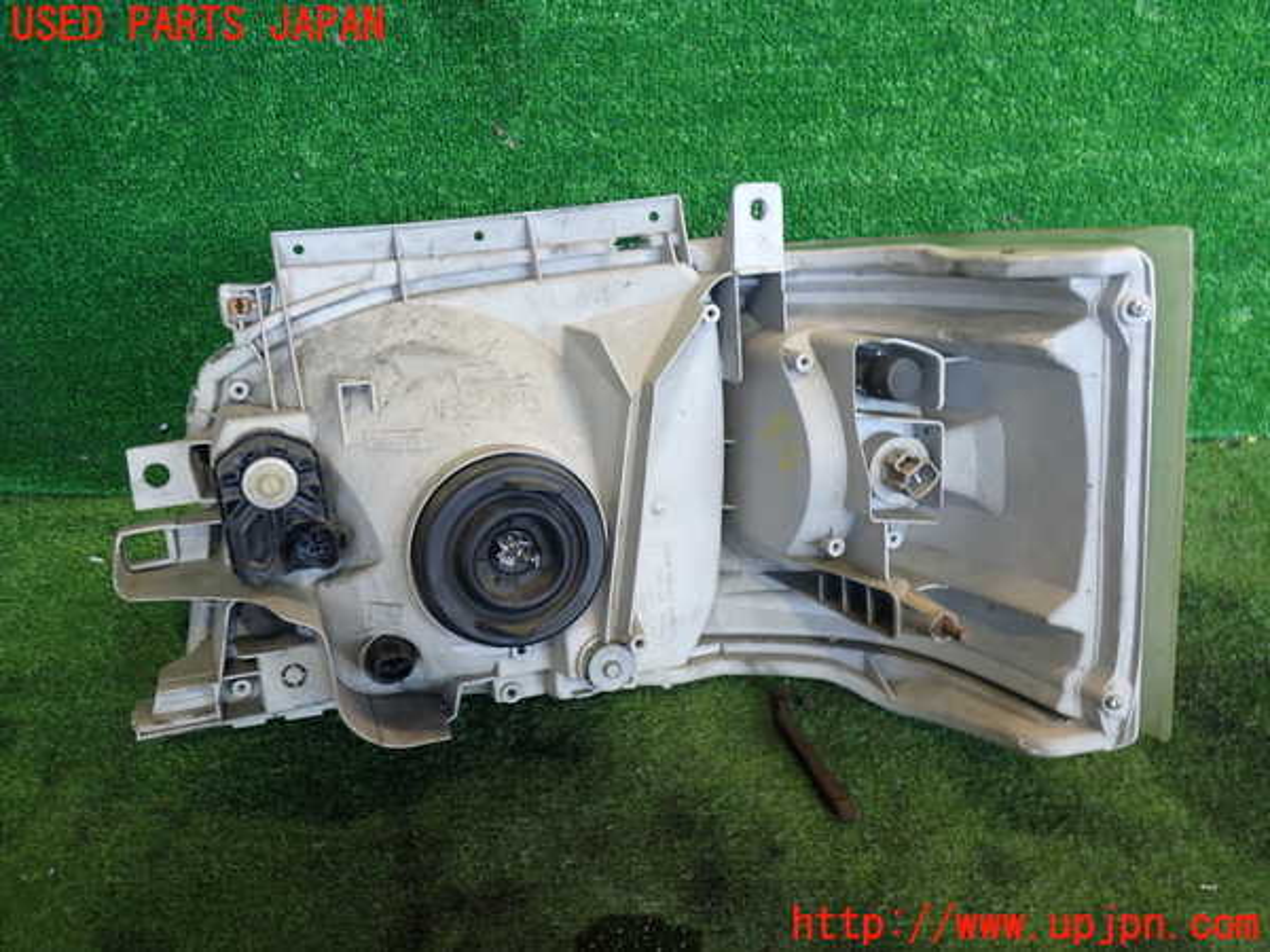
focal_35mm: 30
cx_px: 635
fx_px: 1101
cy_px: 476
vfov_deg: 46.8
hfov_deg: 60.0
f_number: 2.3
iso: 200
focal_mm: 5.4
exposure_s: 1/50
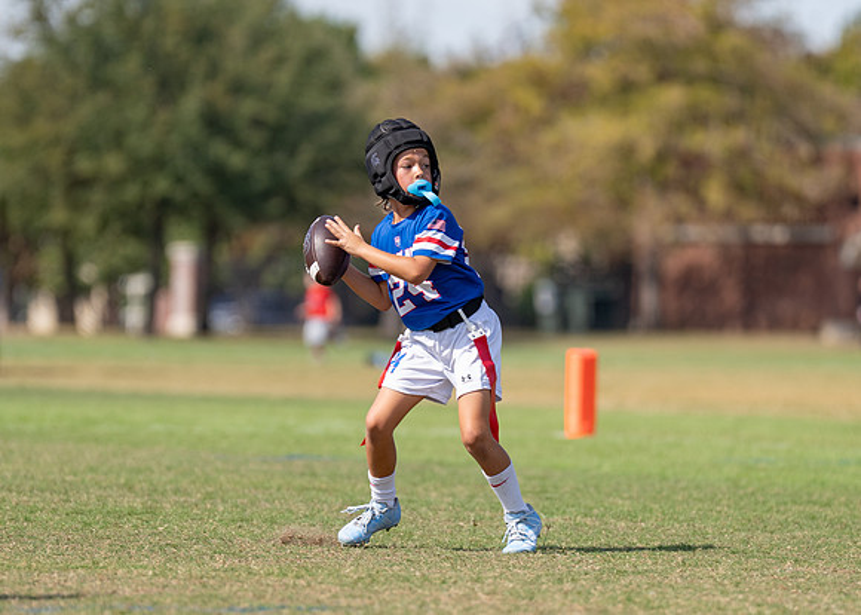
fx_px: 9069
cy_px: 337
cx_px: 418
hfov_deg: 5.4
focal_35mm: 371
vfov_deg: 3.9
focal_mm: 200
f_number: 2.8
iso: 100
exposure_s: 1/1000
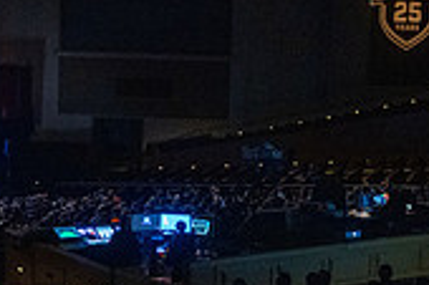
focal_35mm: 82
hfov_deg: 24.7
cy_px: 221
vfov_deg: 16.5
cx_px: 149
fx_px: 976
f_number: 2.8
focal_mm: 24
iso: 8000
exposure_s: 1/100
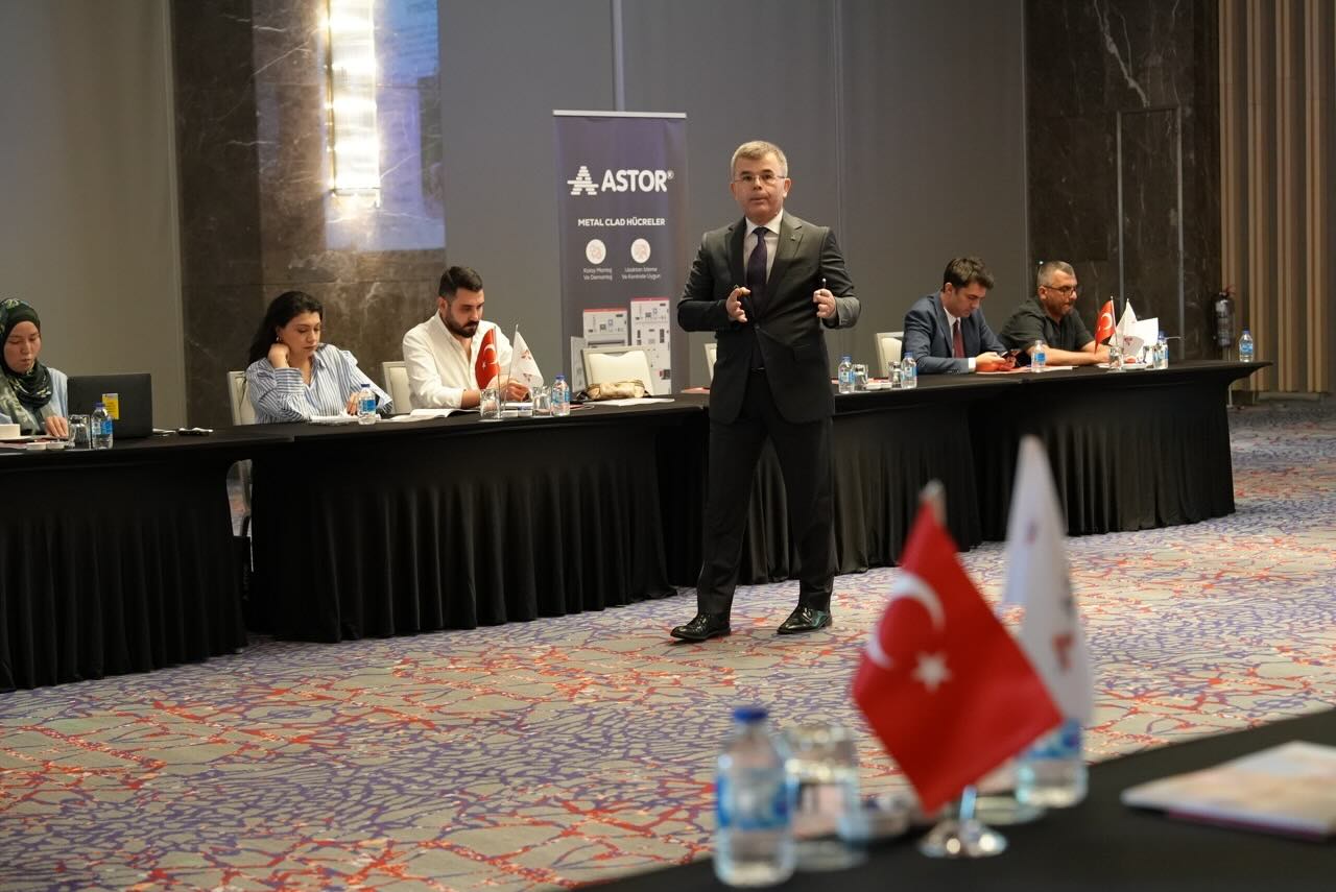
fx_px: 2376
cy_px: 446
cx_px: 668
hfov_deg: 31.4
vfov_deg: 21.3
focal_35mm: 64
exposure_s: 1/160
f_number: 4
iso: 6400
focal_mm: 64
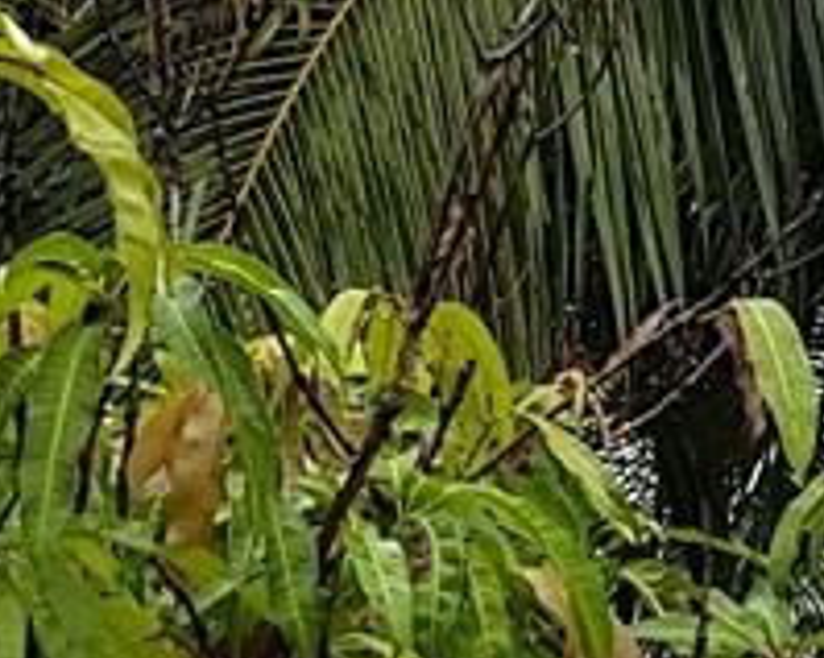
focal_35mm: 196
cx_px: 894
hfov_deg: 9.8
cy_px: 923
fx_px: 4778
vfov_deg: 7.8
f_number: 1.8
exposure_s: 1/60
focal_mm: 7
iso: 50
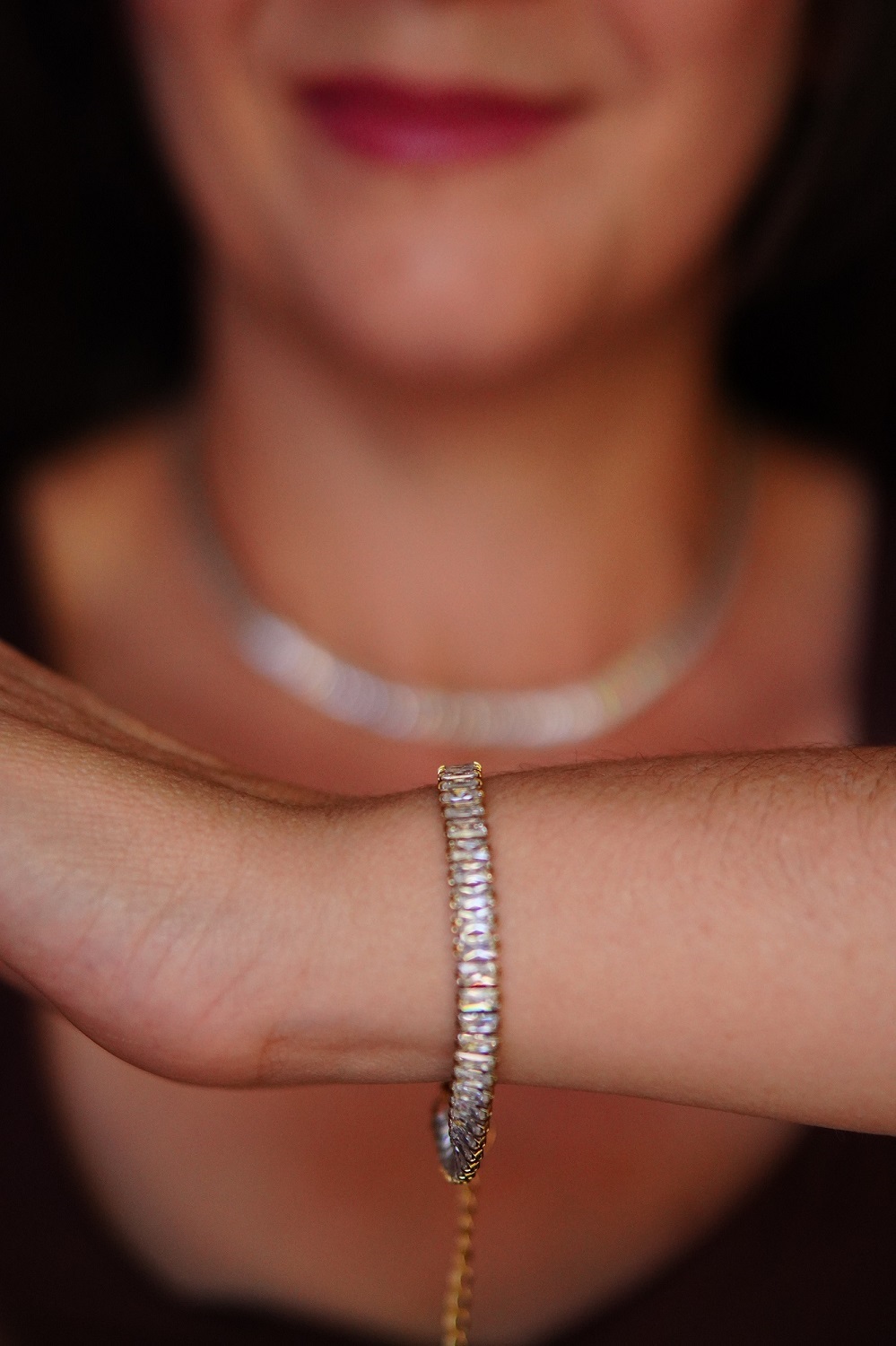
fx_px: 2802
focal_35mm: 75
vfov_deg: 27.0
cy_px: 673
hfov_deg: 18.2
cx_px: 448
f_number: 2
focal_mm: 50
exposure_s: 1/2500
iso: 1600
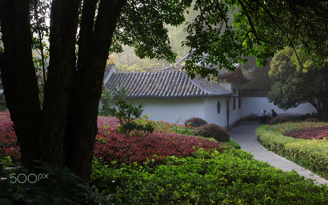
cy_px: 96
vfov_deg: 33.6
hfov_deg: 51.5
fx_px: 340
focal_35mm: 38
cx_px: 163
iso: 400
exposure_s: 1/125
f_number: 8
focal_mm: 25
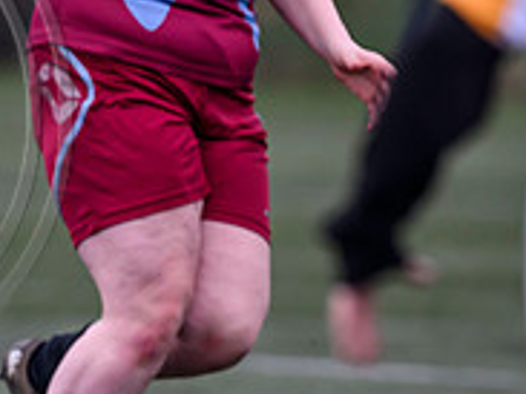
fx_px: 28594
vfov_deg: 0.8
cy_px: 162
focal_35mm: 1883
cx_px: -245
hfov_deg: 1.1
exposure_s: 1/1600
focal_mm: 400
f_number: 3.5
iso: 500
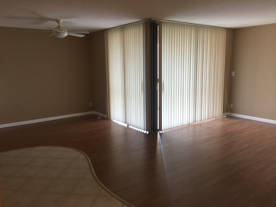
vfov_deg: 48.2
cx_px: 138
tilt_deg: -10.0
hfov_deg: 61.7
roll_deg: +0.4
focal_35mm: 29
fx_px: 231
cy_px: 104
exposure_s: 1/30
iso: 100
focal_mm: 4.15
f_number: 2.2
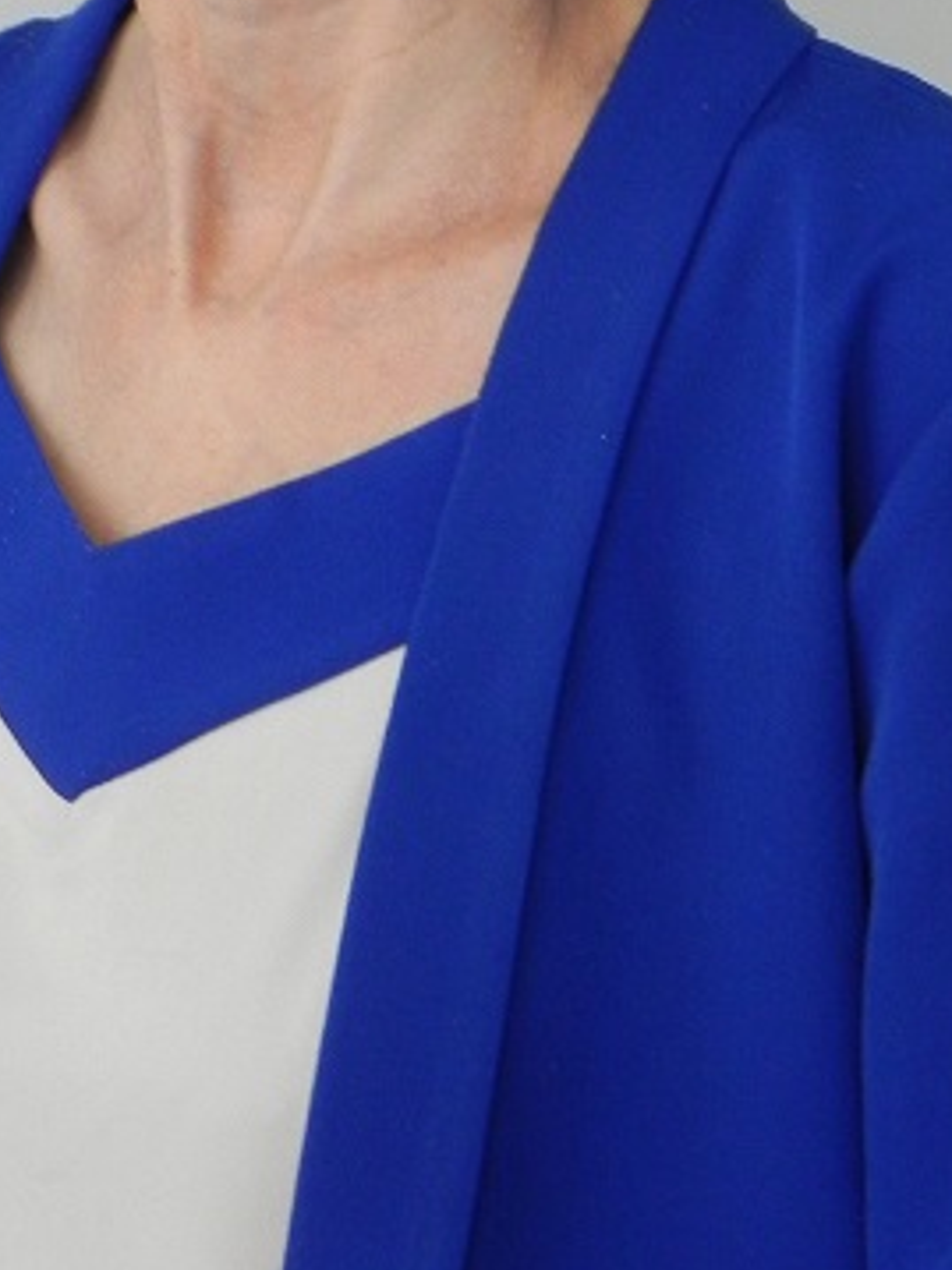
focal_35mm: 167
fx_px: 6127
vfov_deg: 11.7
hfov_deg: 8.9
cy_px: 0
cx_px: 411
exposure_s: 1/30
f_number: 4
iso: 290
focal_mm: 13.4
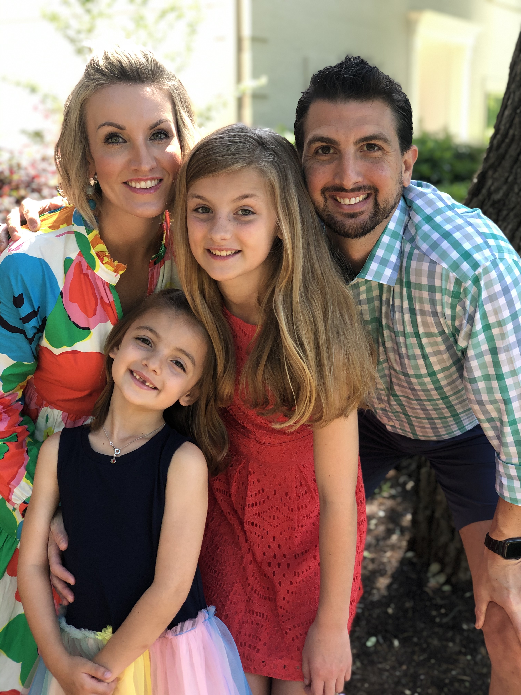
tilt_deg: -10.8
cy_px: 348
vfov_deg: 36.8
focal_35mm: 52
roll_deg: +0.9
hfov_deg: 28.0
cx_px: 260
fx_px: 1044
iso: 25
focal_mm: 6
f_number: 2.4
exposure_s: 1/60
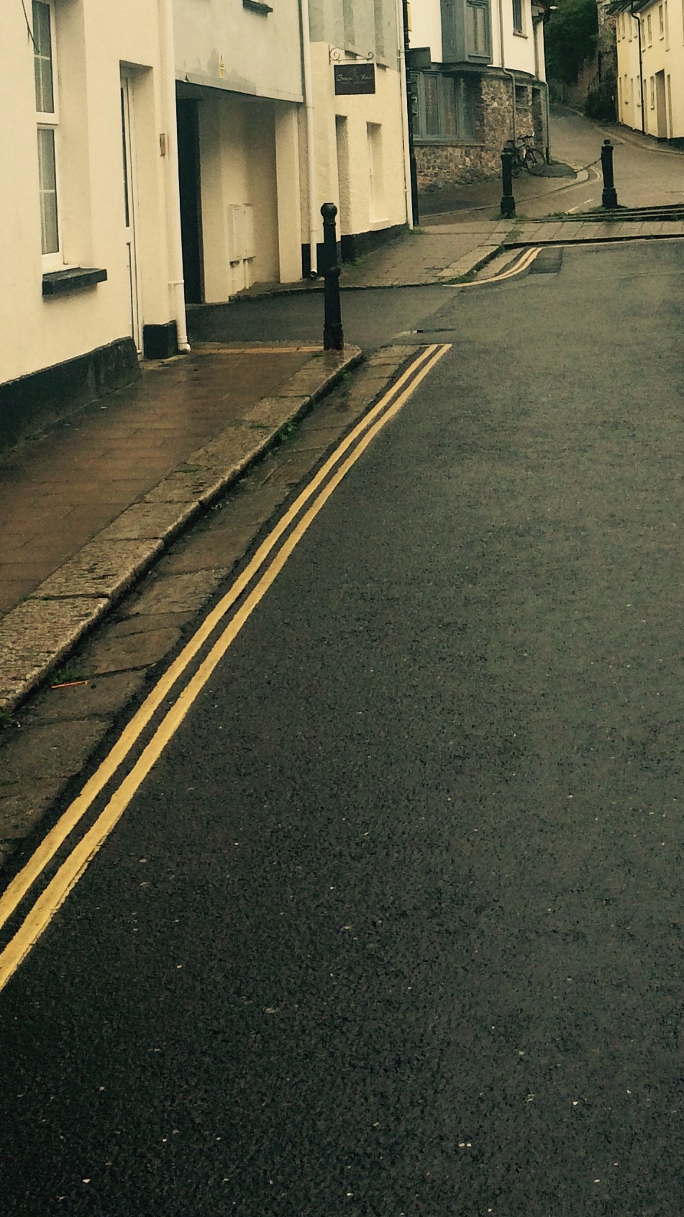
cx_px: 707
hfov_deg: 19.1
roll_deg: +2.5
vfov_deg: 33.0
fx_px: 1967
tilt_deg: -2.3
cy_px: 184
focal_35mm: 61
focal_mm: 4.15
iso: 32
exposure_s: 1/1414
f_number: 2.2
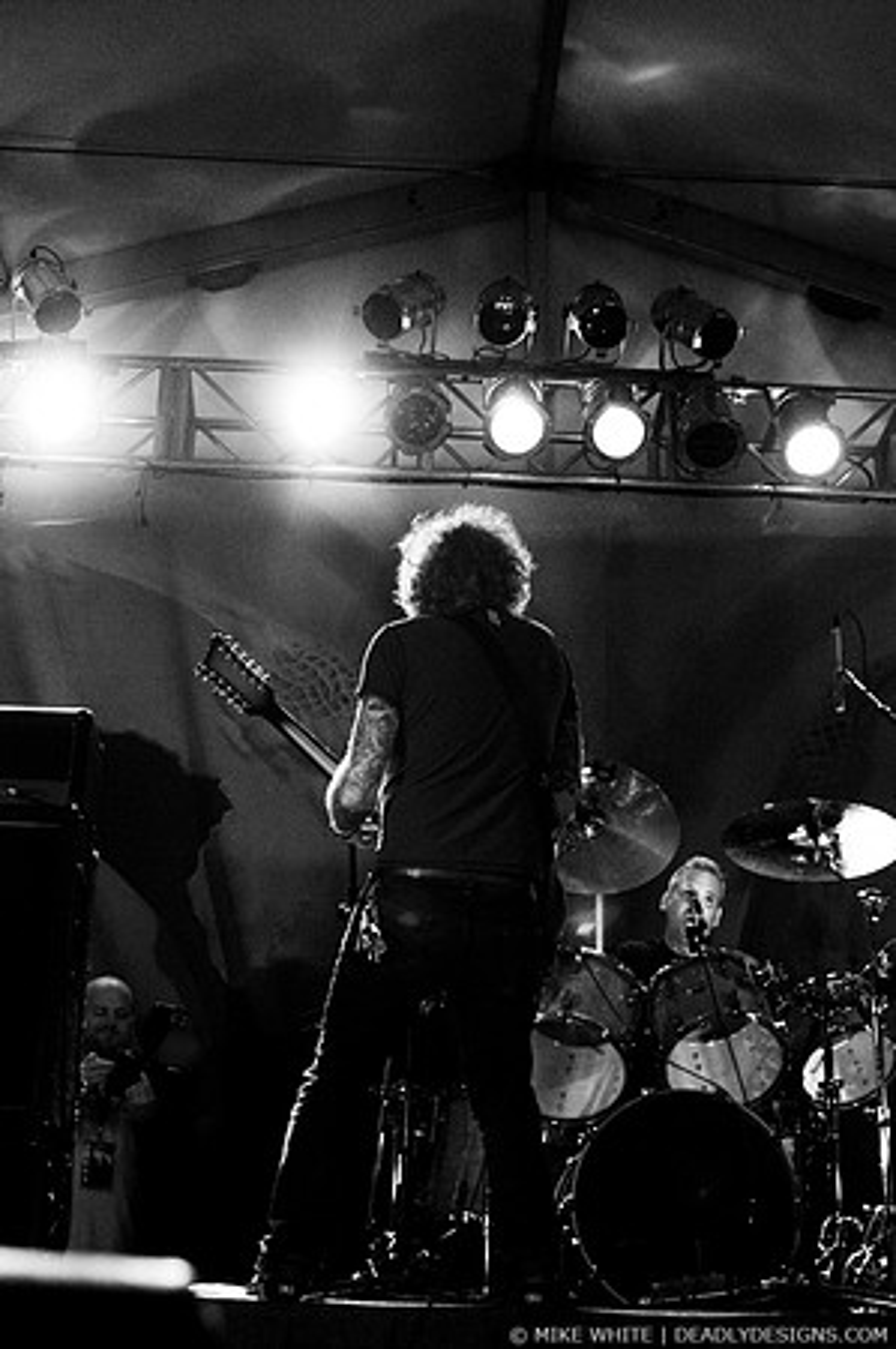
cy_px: 674
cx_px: 448
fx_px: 1964
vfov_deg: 37.9
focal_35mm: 52
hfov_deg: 25.7
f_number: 2.8
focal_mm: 35
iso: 800
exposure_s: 1/80
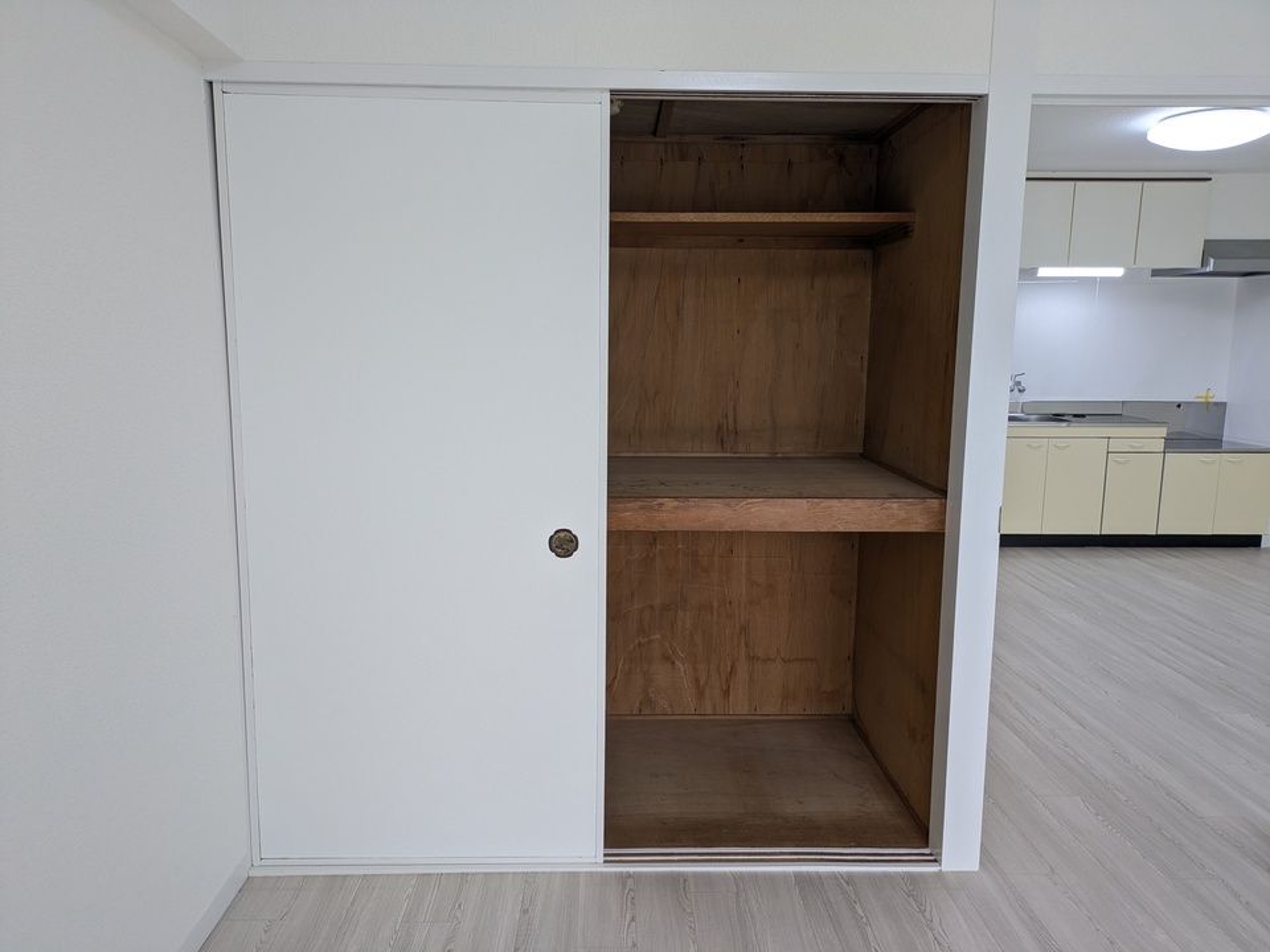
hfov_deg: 69.4
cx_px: 635
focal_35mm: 25
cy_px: 476
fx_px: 917
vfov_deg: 54.9
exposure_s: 1/120
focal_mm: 5.43
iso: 154
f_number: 1.89
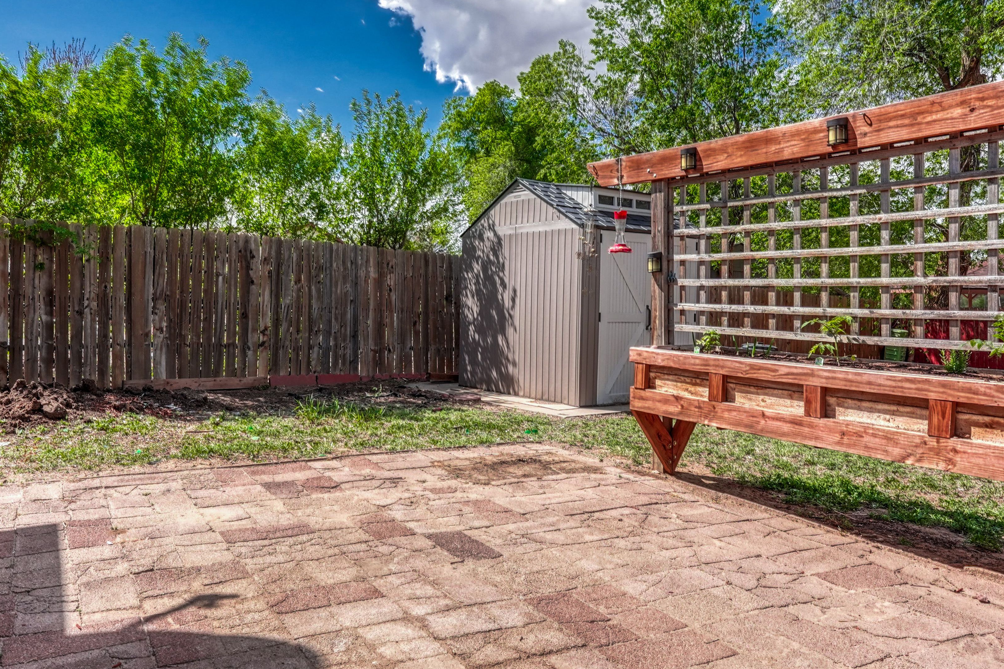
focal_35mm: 26
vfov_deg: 49.5
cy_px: 325
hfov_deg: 69.1
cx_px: 432
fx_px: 725
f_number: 9
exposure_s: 1/8000
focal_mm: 14
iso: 400
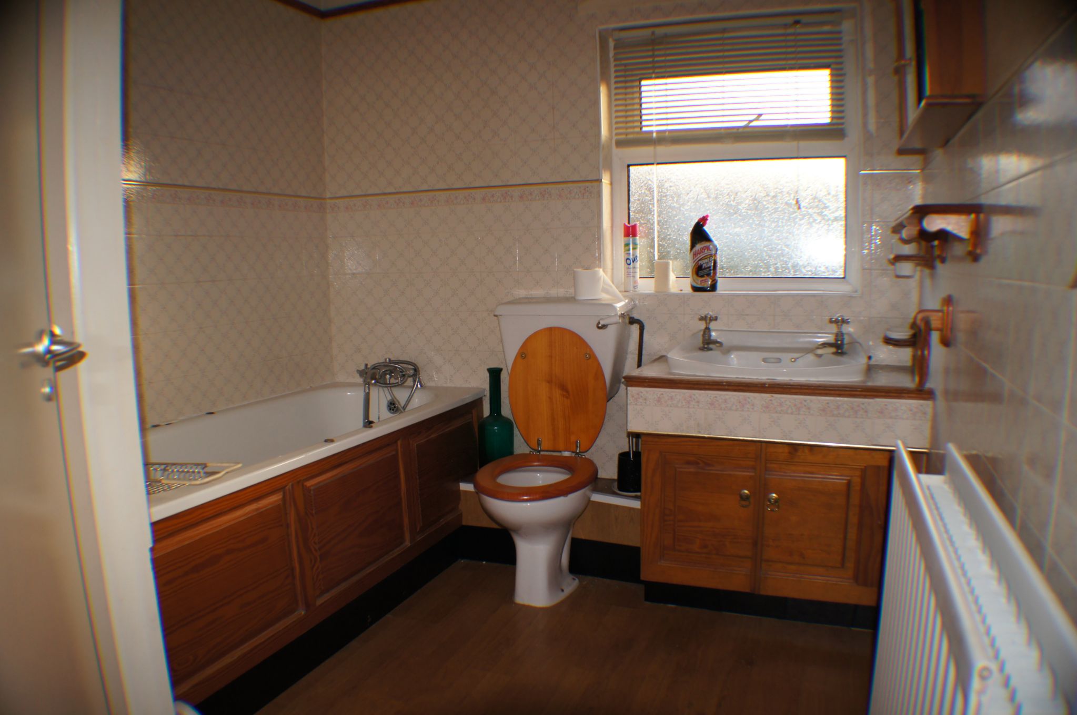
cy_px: 358
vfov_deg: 43.5
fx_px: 896
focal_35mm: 30
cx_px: 538
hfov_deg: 62.0
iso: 400
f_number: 4
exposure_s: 1/60
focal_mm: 20
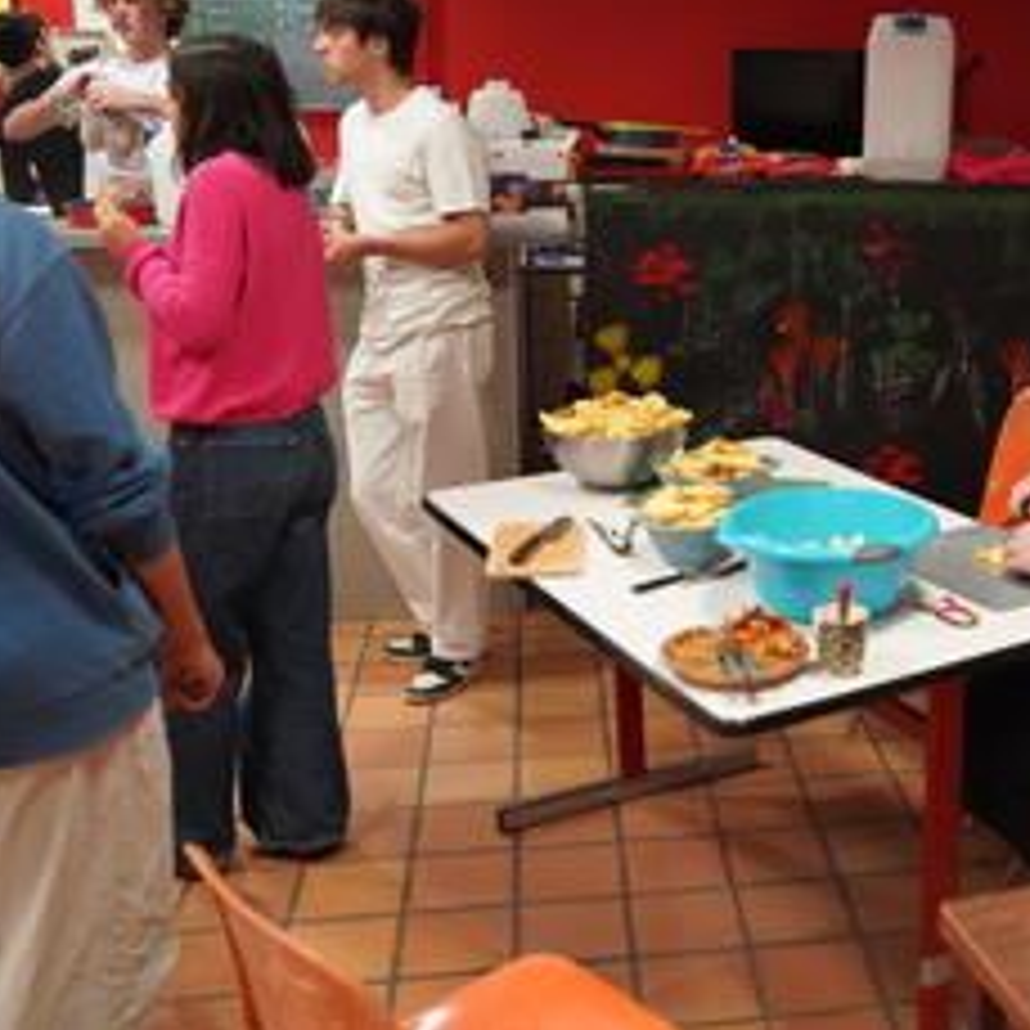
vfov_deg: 38.5
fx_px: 1473
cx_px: 864
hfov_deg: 36.8
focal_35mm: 44
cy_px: 434
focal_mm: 29.5
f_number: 4
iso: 6400
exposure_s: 1/160
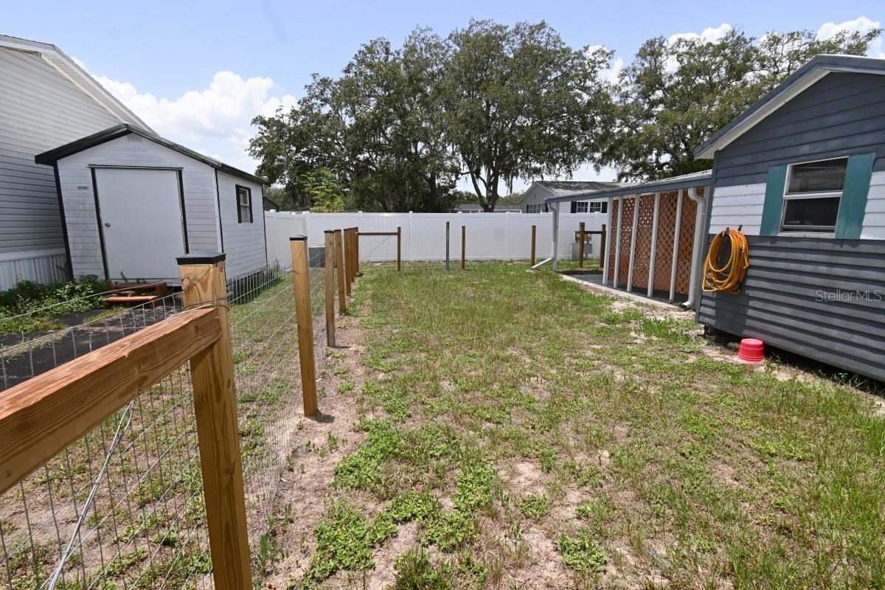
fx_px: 406
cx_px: 442
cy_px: 295
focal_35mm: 16
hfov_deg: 95.0
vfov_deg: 72.1
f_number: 9
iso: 100
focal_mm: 11
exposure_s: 1/200
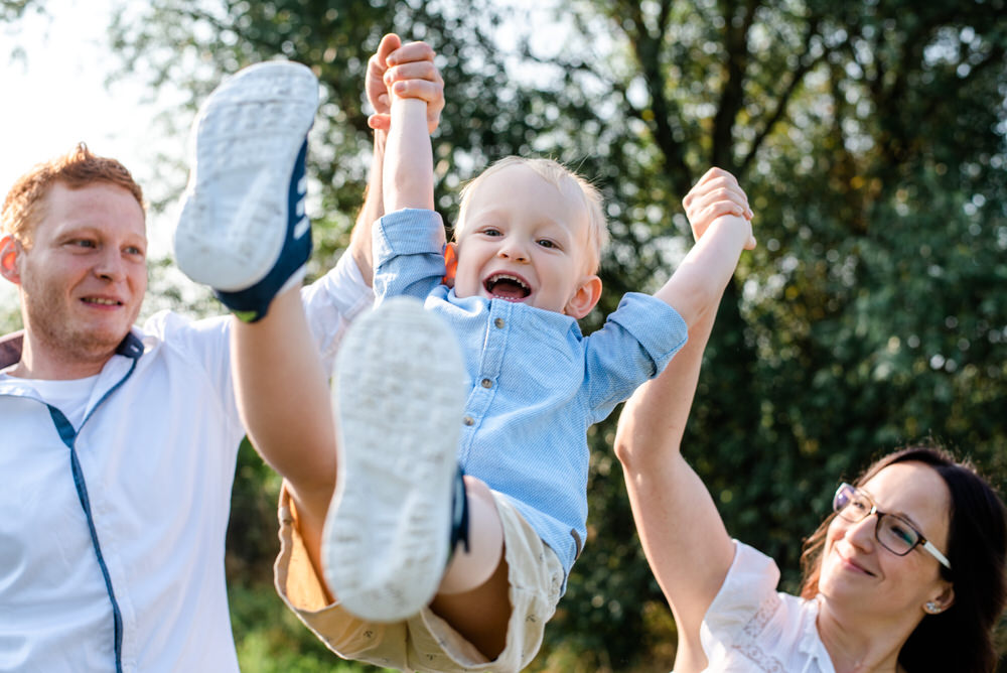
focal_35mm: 50
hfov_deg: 39.6
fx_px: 1399
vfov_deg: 27.0
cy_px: 336
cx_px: 504
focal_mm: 50
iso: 100
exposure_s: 1/640
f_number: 4
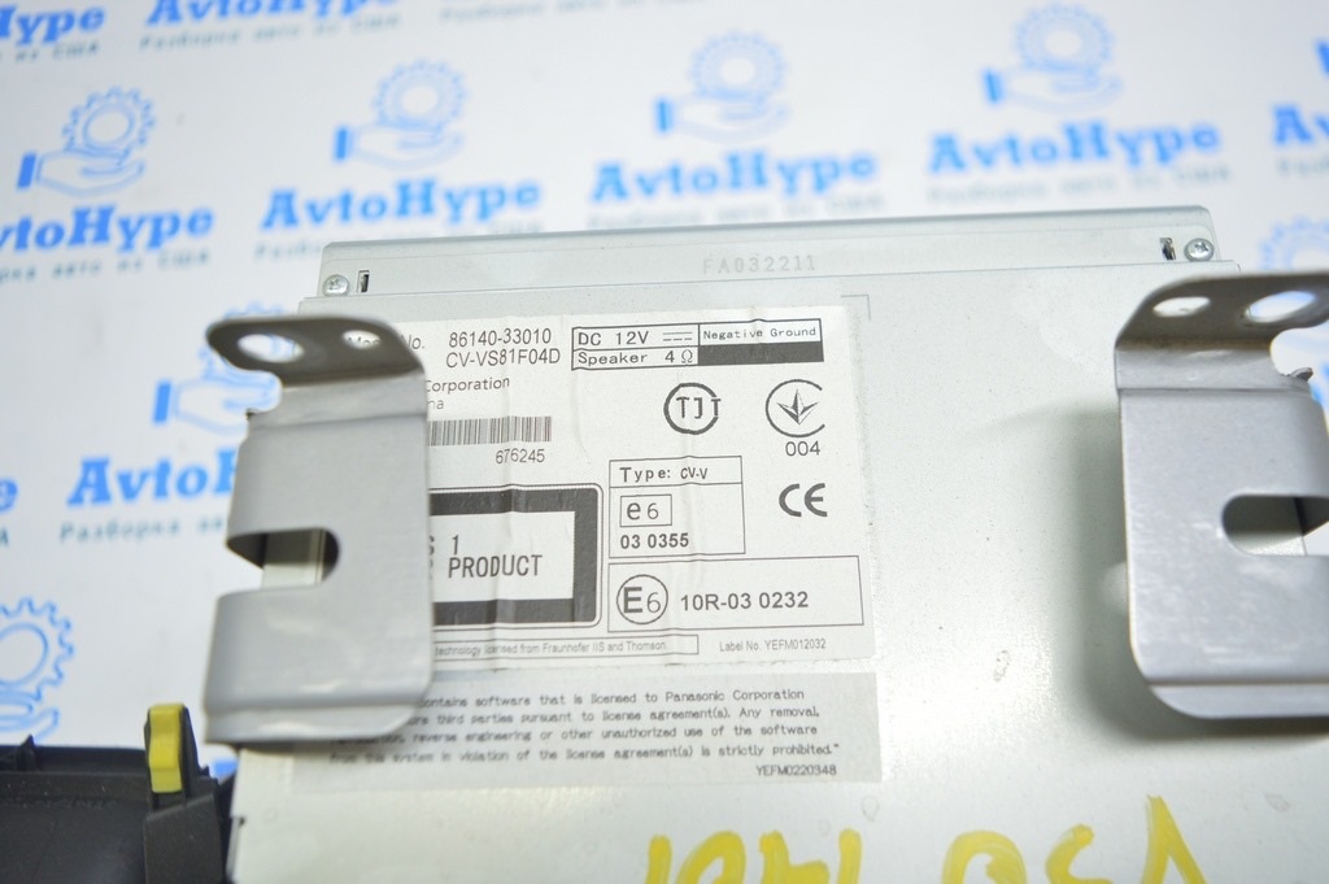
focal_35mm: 27
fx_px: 996
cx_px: 664
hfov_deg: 67.4
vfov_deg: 47.9
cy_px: 442
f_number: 3.5
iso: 400
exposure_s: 1/50
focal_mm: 18
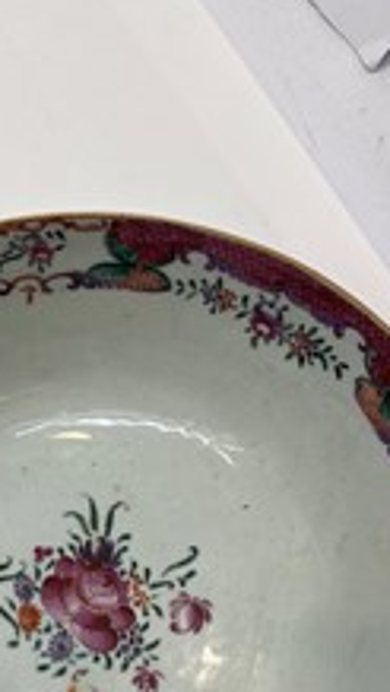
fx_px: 954
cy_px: 416
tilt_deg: -62.8
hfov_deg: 22.5
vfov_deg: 39.7
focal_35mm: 52
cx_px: 35
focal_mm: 5.1
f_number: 1.6
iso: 40
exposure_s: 1/182
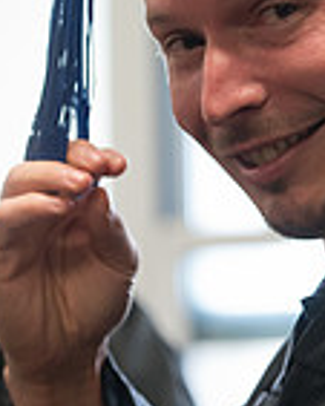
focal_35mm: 447
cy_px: 209
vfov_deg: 4.3
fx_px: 5369
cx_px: 221
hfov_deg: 3.5
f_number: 3.5
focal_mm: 116
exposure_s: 1/250
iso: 2000
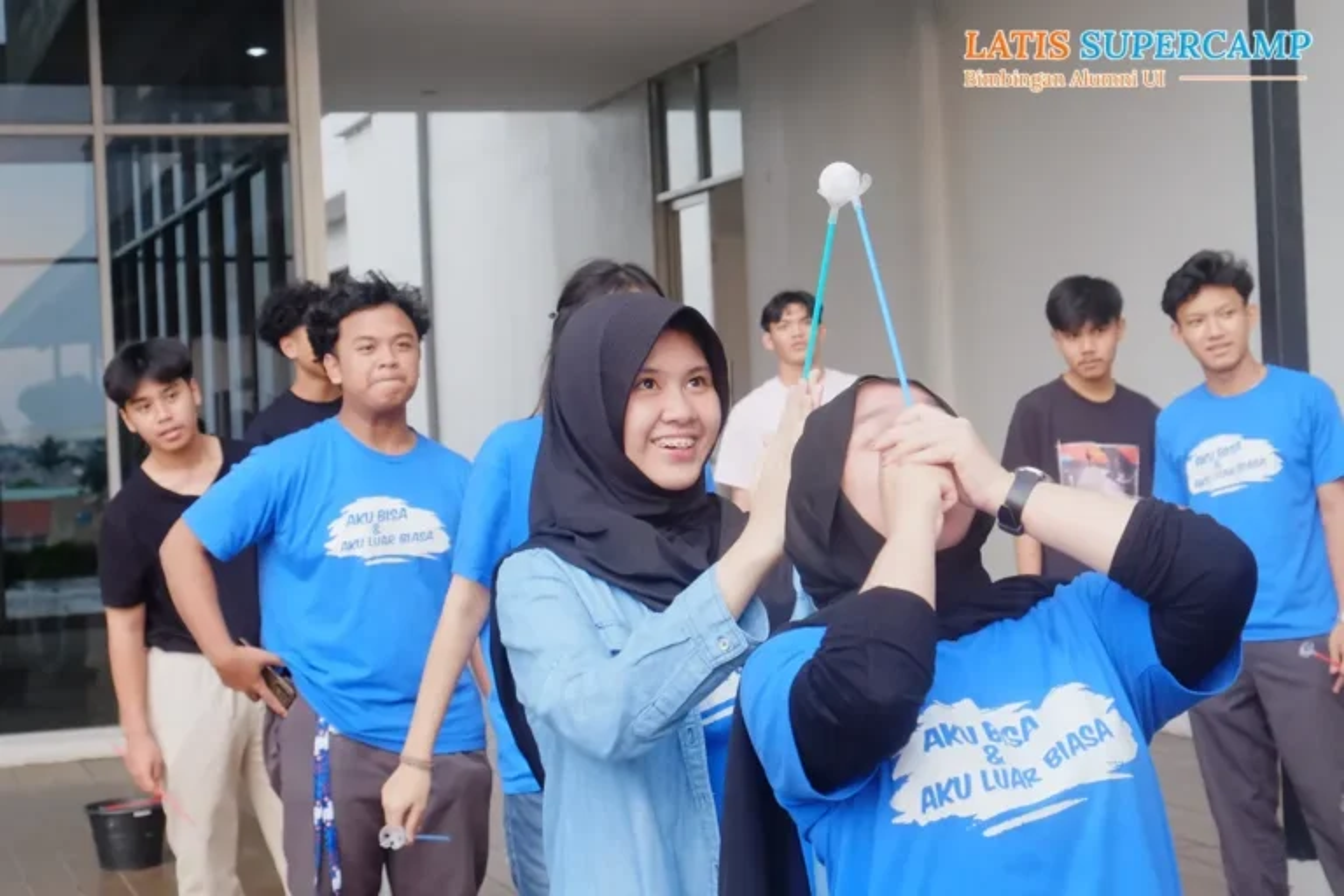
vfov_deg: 25.1
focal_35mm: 54
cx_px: 672
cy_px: 448
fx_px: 2016
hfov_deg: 36.9
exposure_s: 1/160
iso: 2000
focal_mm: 35.8
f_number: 5.6
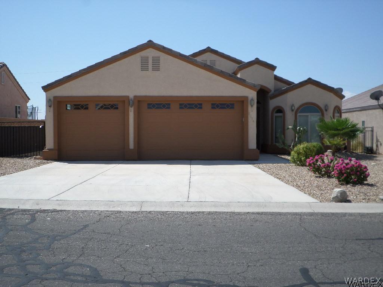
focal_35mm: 43
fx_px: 476
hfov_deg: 43.9
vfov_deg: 33.6
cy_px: 144
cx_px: 192
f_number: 3.2
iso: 80
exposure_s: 1/1000
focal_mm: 7.8
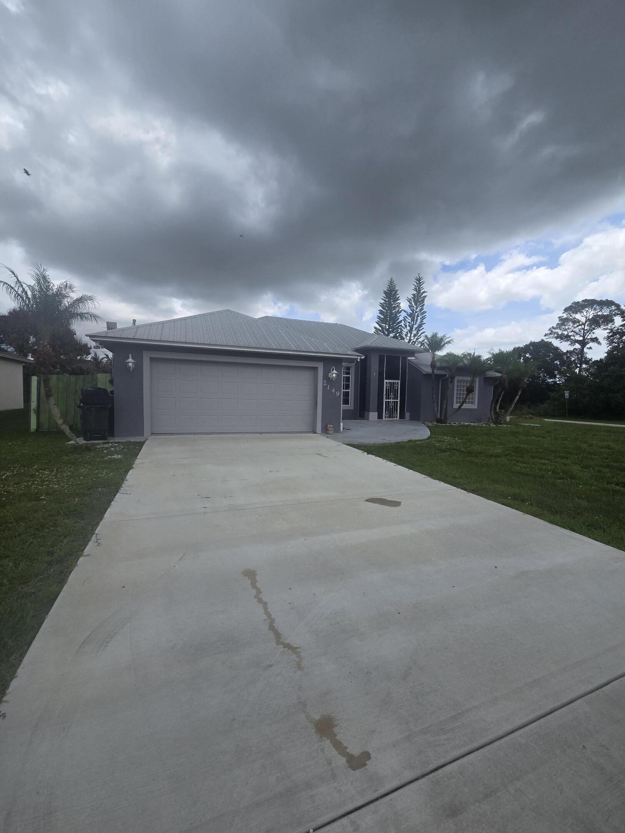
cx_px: 312
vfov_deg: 106.2
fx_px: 313
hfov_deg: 89.9
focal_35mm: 13
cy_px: 416
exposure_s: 1/2531
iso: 50
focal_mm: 2.2
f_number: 2.2
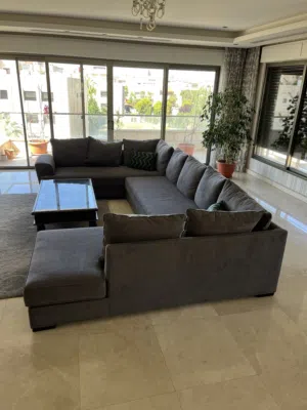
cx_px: 154
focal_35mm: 26
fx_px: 307
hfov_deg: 53.1
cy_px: 205
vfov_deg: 67.3
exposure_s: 1/121
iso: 80
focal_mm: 5.1
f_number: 1.6
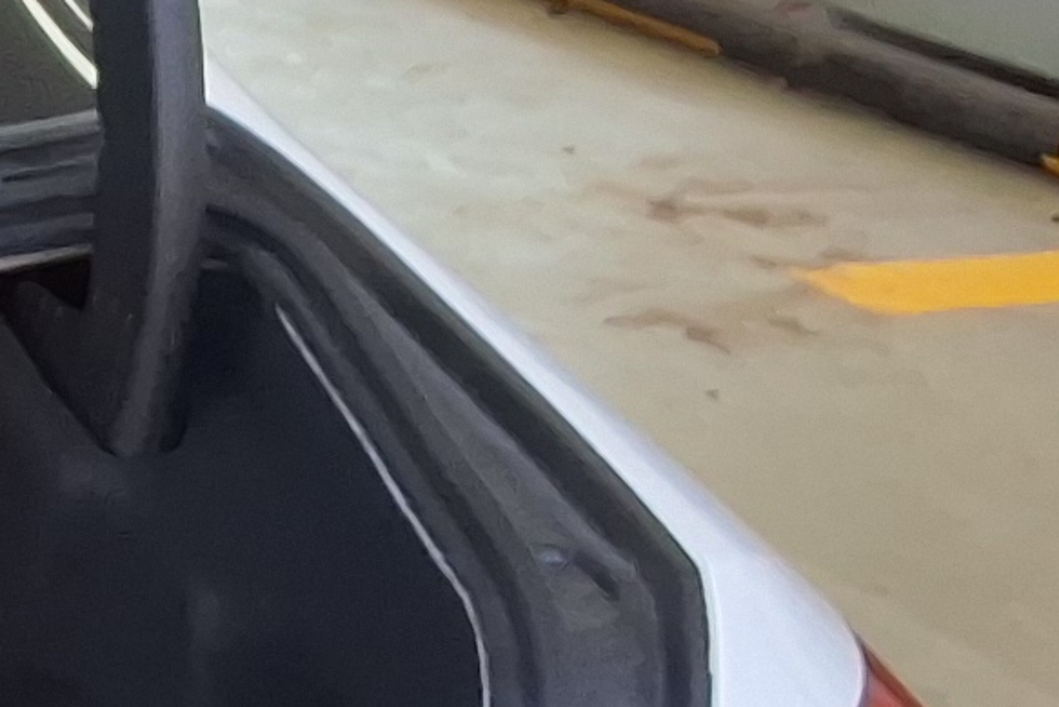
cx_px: -1232
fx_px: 4796
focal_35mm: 163
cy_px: 27
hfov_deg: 11.1
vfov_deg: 8.4
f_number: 1.9
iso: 32
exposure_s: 1/238
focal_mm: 2.91
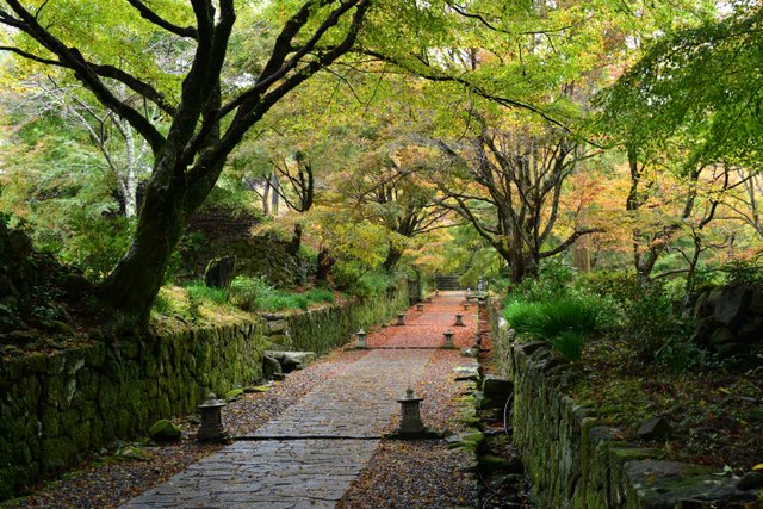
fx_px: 1017
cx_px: 382
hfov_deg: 41.1
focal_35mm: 48
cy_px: 254
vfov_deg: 28.1
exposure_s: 1/40
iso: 400
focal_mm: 32
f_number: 7.1
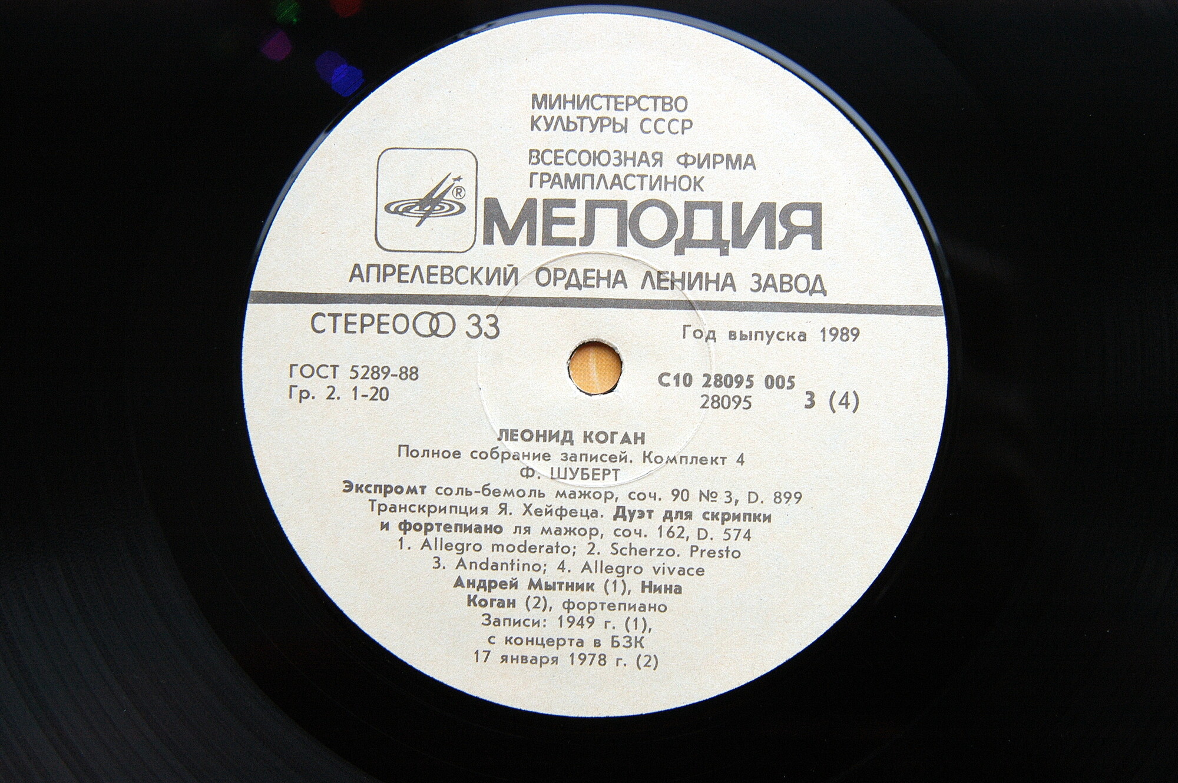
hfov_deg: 37.9
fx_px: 1716
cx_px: 589
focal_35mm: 52
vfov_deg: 25.7
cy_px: 392
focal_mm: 35
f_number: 5.6
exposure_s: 1/125
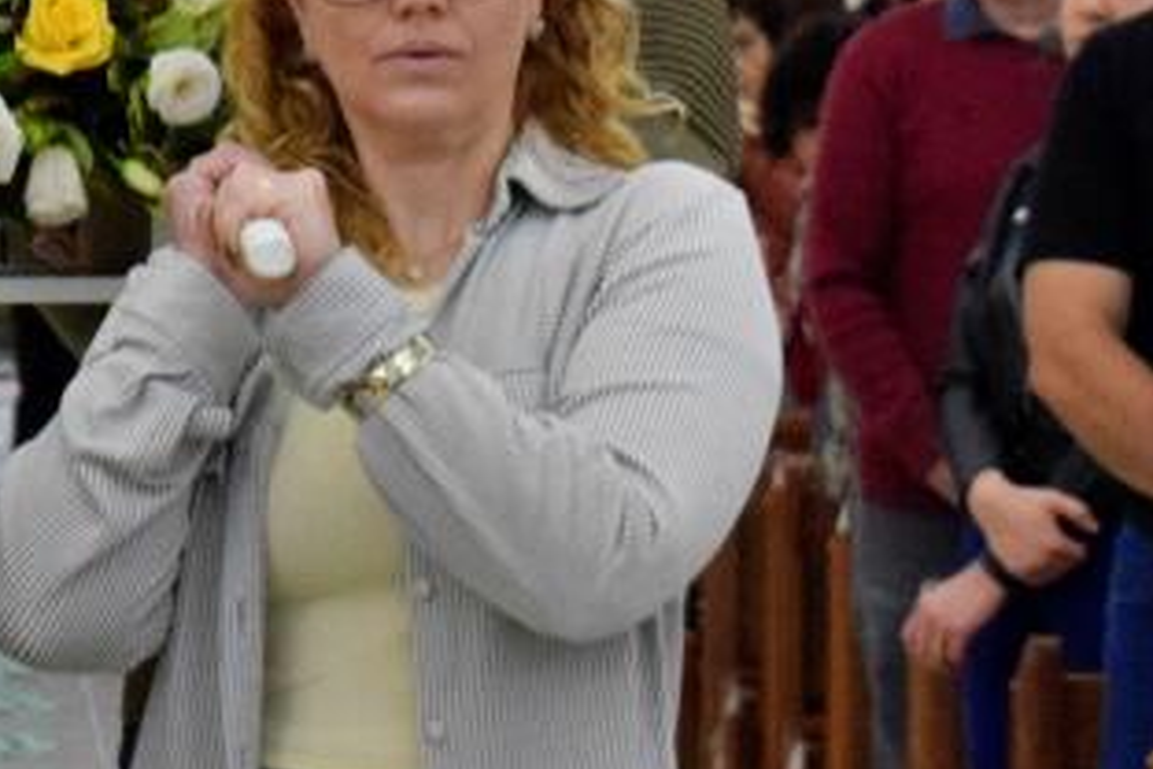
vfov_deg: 4.3
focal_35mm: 317
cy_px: -196
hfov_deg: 6.5
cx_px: -55
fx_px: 10149
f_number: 5.6
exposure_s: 1/60
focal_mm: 55
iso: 3200
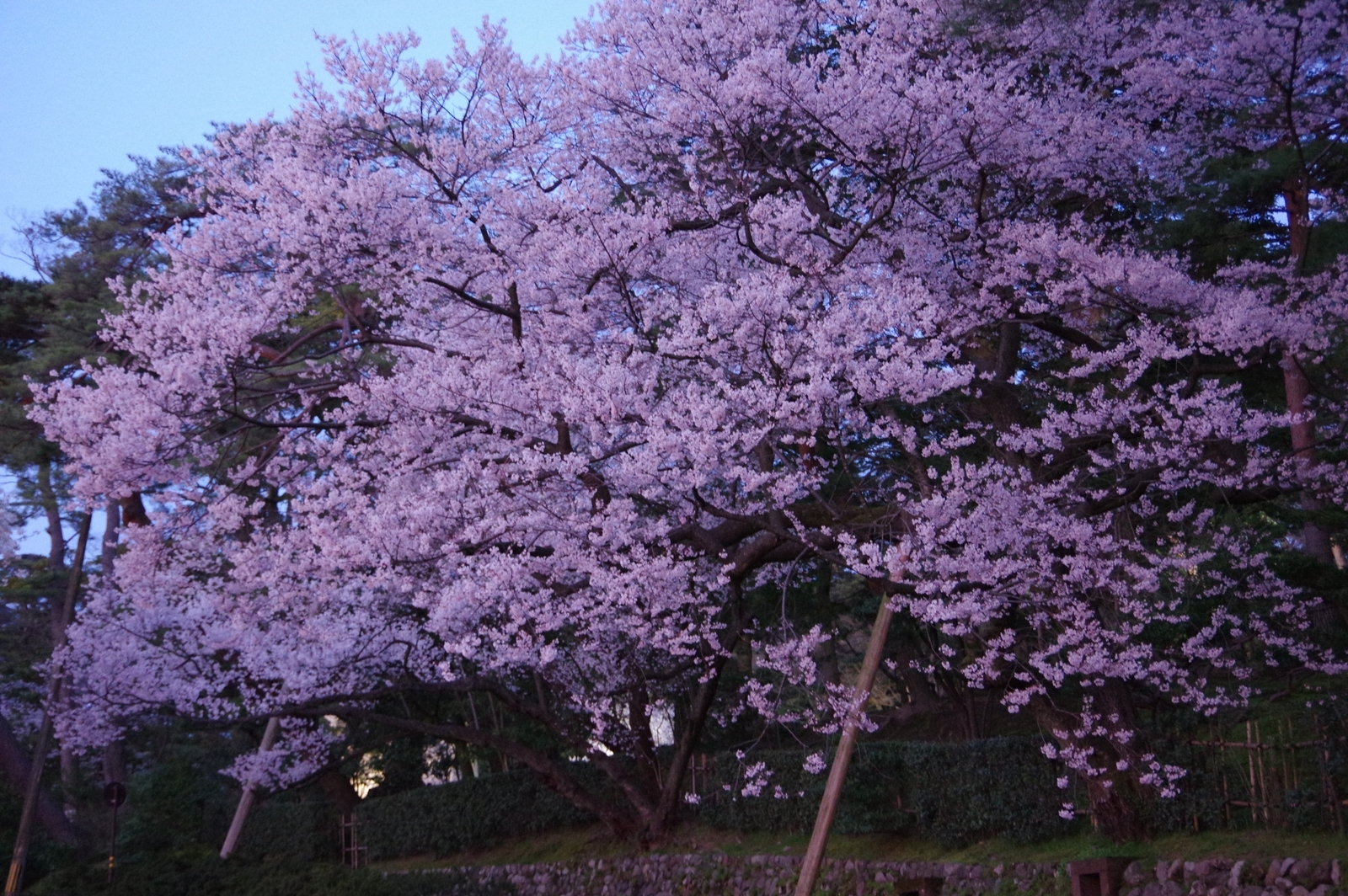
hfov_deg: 36.9
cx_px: 674
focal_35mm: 54
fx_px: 2020
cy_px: 448
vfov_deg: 25.0
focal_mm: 36
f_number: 4.5
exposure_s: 1/8
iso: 3200
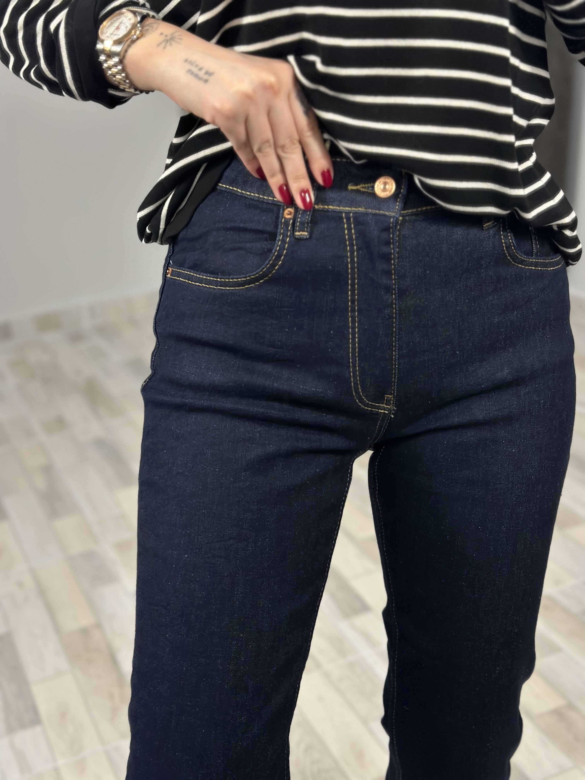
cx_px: 292
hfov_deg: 30.3
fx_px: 1082
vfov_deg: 39.7
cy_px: 390
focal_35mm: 48
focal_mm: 6.86
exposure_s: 1/100
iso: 200
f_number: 1.78
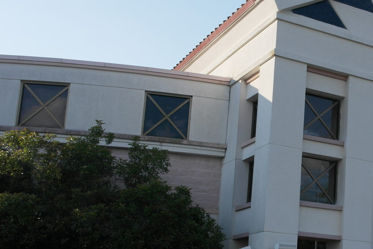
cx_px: 382
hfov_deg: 29.5
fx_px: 653
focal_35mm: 63
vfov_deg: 21.4
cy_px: 184
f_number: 5.6
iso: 200
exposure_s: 1/400
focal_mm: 20
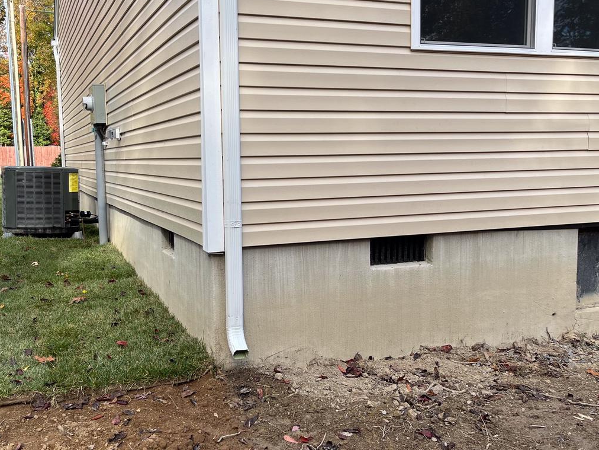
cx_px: 263
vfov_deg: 38.7
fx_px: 640
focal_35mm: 37
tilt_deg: -6.4
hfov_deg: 50.0
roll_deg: +0.8
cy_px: 230
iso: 50
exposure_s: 1/928
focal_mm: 5.1
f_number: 1.6
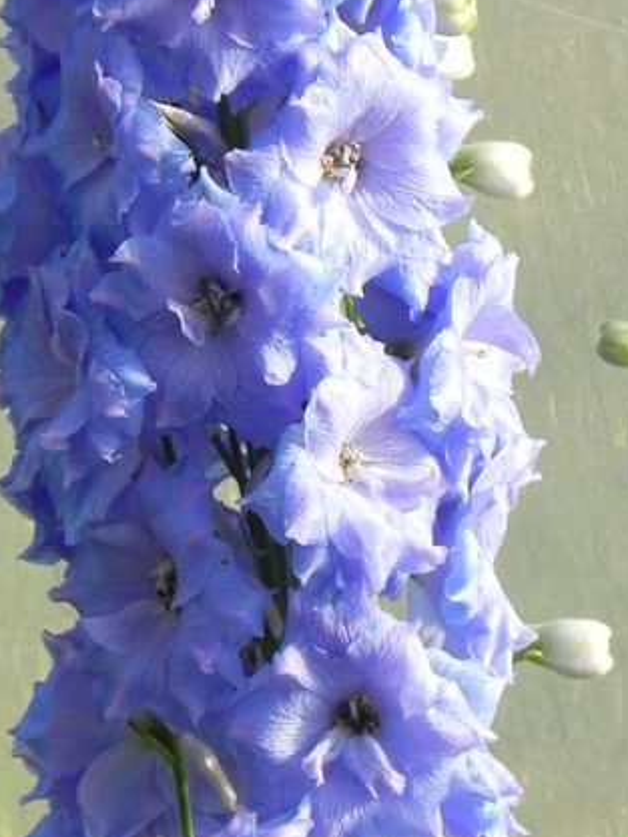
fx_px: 11460
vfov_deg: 4.2
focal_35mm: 474
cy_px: 257
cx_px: 245
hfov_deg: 3.1
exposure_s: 1/500
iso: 160
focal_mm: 44
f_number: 5
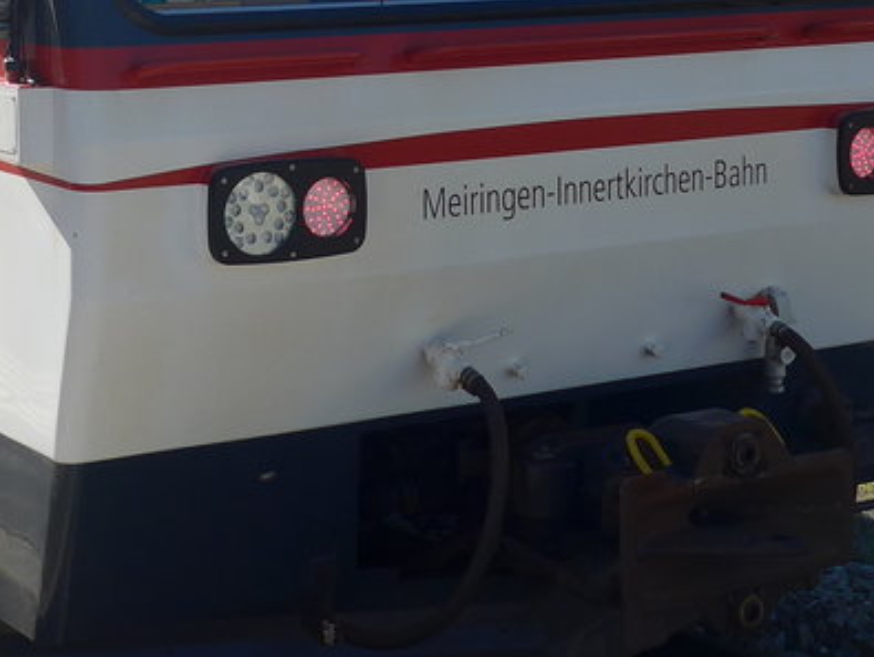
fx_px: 2224
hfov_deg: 22.0
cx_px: 195
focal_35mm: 88
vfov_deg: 16.1
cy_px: -137
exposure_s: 1/1000
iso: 80
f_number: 2.8
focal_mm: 6
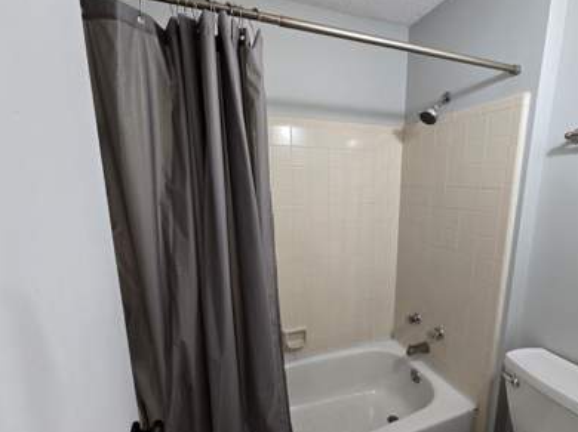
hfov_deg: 94.0
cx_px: 328
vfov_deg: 77.9
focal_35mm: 16
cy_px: 234
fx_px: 267
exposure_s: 1/60
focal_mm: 2.2
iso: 250
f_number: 2.2
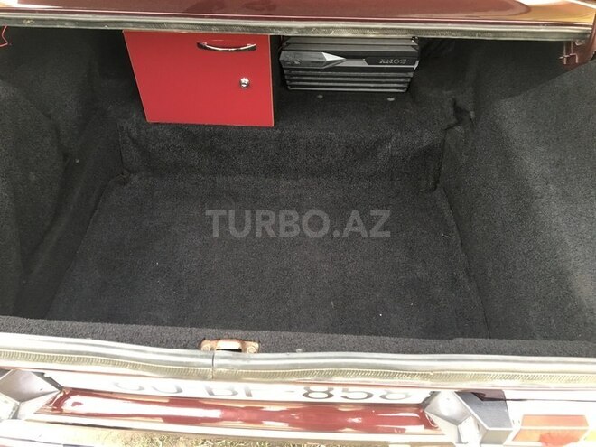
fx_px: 499
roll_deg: +0.2
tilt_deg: -43.1
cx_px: 298
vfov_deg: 48.2
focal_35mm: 29
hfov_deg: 61.7
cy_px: 224
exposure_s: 1/33
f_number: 2.2
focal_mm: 4.15
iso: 50
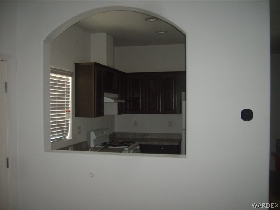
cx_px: 140
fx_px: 283
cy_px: 105
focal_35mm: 35
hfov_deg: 52.6
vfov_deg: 40.7
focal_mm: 5.8
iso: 100
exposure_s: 1/45
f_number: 2.8
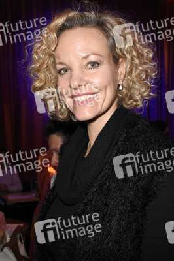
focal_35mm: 48
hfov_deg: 28.0
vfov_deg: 41.1
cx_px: 87
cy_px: 130
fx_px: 349
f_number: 6.3
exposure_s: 1/125
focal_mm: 32
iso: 3200
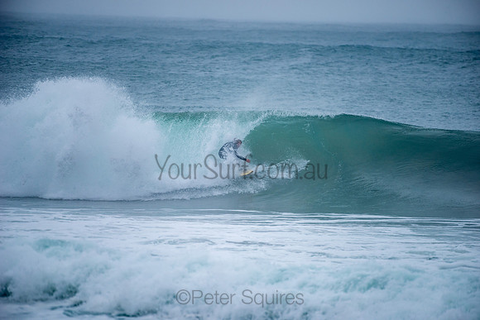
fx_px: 6668
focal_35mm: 500
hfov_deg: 4.1
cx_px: 240
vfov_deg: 2.8
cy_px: 160
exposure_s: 1/1000
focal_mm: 500
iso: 200
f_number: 5.6
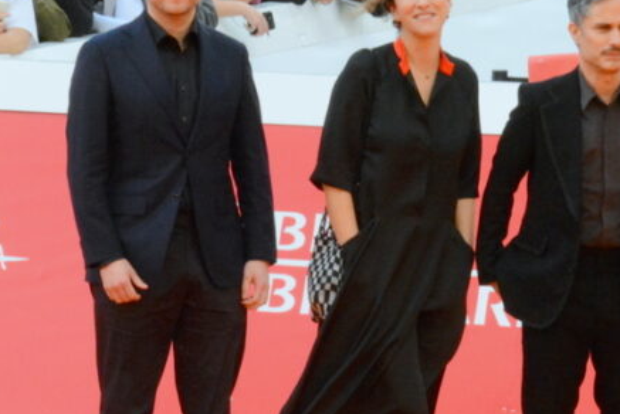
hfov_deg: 6.5
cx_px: 586
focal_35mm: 316
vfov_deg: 4.4
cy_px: 225
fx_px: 5446
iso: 4000
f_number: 29
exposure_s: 1/125
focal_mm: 90
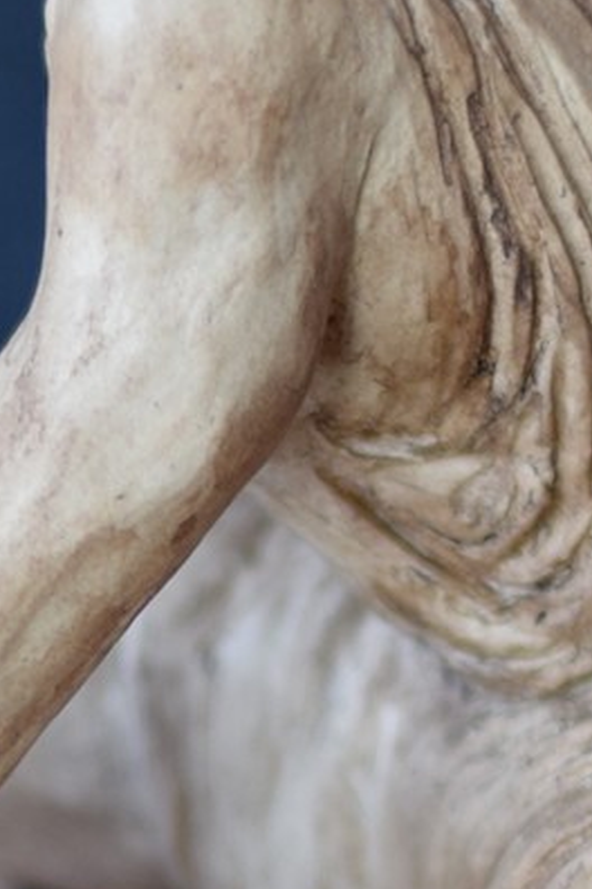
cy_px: 700
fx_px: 11222
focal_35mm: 455
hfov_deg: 3.0
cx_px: 126
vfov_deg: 4.5
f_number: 1.8
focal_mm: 50
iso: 100
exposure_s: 1/125
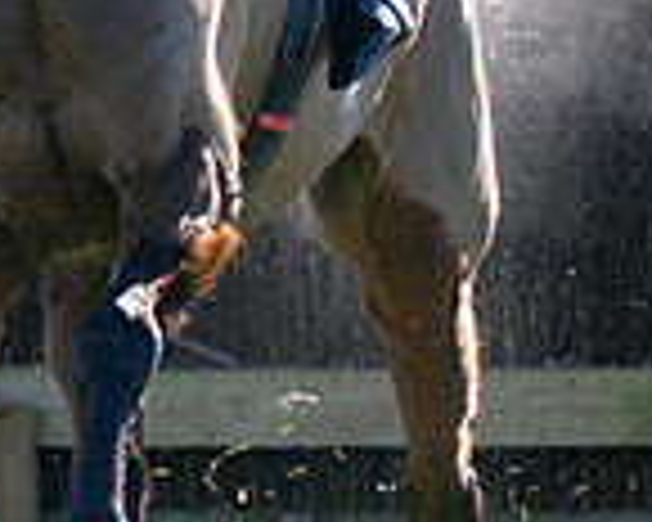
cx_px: 153
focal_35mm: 1356
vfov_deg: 1.1
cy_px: 51
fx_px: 26166
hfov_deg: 1.4
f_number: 2.8
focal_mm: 155
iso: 400
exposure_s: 1/6400
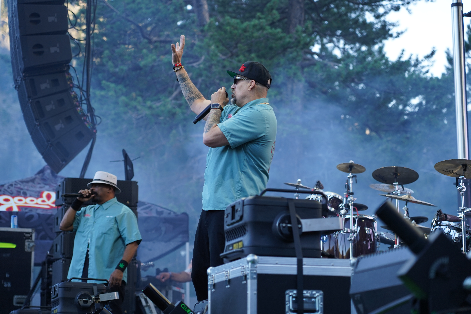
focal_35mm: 105
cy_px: 157
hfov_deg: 19.5
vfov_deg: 13.0
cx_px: 236
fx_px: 1374
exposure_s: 1/160
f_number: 4
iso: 320
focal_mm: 105
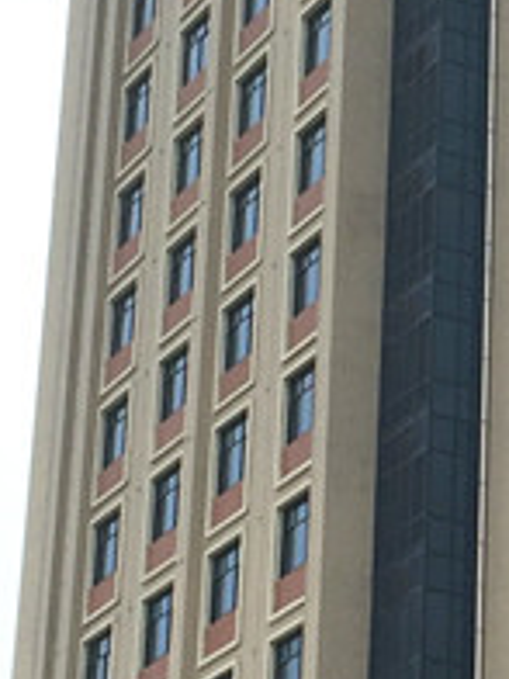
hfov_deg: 9.1
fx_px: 3098
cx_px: 769
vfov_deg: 12.5
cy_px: 409
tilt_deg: +23.9
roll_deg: +0.7
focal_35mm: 158
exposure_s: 1/989
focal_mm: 4.15
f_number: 2.2
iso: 32
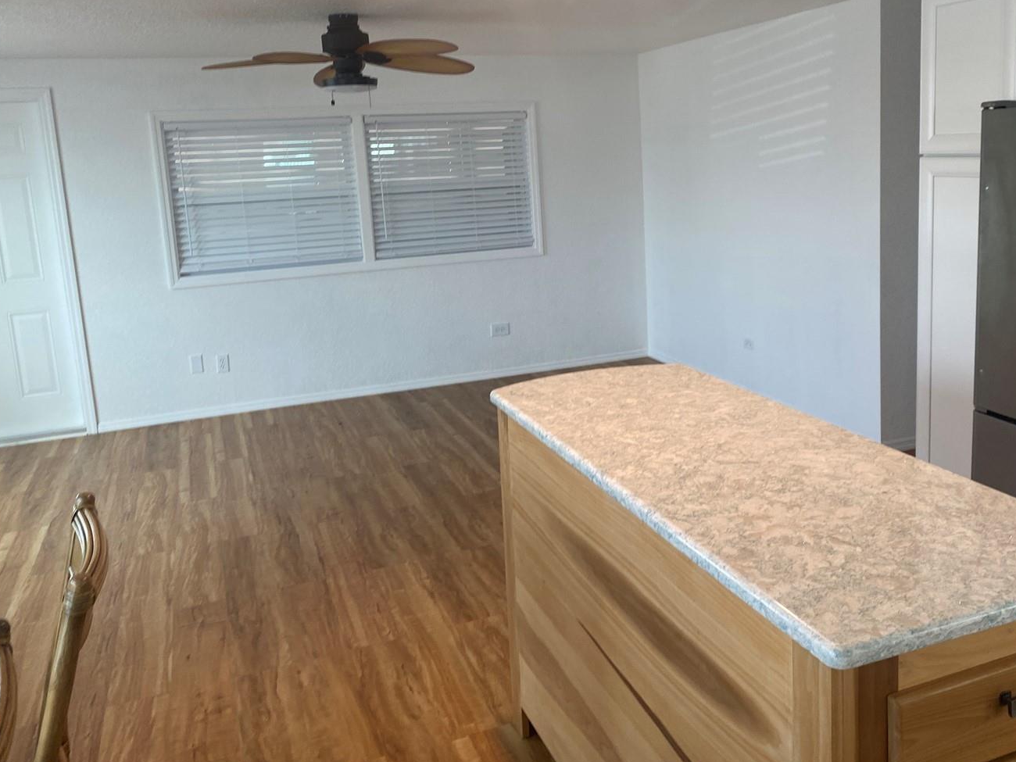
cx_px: 576
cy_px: 316
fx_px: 939
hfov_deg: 56.6
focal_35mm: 32
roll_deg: +3.2
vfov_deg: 44.0
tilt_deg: -8.3
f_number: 1.8
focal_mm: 4.25
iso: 64
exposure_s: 1/61
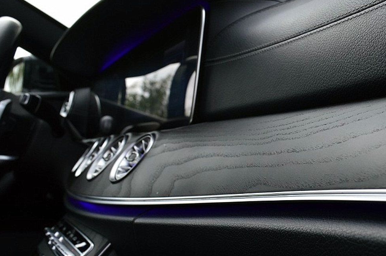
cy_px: 142
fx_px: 532
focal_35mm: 50
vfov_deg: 27.1
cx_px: 270
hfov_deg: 39.2
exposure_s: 1/100
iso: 400
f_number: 9
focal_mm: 23
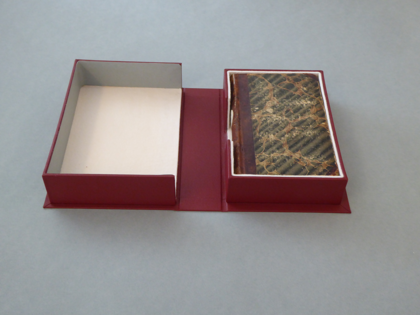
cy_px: 158
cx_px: 210
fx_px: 558
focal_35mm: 46
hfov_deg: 41.2
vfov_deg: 31.5
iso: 400
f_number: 3.9
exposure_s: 1/50
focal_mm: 7.8
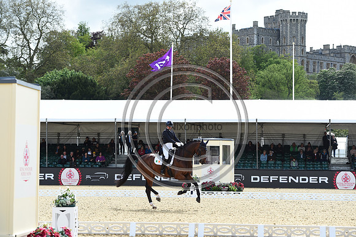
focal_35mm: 100
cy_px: 118
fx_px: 988
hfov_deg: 20.4
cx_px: 178
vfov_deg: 13.7
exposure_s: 1/1250
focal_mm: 100
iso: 400
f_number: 5
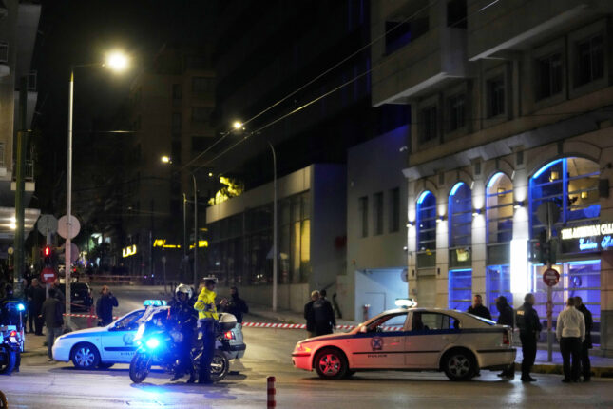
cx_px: 306
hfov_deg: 28.8
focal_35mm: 70
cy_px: 204
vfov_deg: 19.5
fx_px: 1192
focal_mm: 70
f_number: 2.8
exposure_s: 1/250
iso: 6400
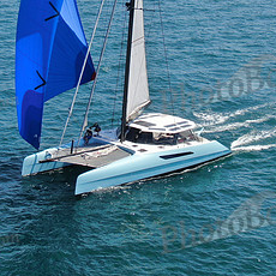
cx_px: 90
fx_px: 965
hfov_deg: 16.2
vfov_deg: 16.1
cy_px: 31
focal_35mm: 107
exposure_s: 1/640
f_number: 3.8
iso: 100
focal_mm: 8.6
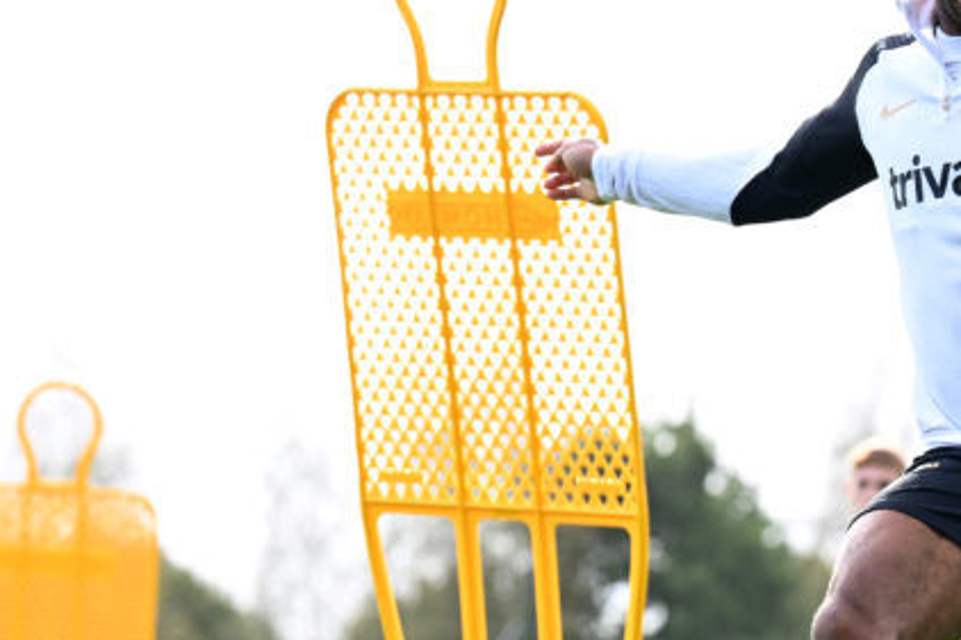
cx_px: 890
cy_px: 425
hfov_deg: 7.7
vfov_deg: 5.1
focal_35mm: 267
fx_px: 7124
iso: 1000
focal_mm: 110
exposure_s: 1/2000
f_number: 4
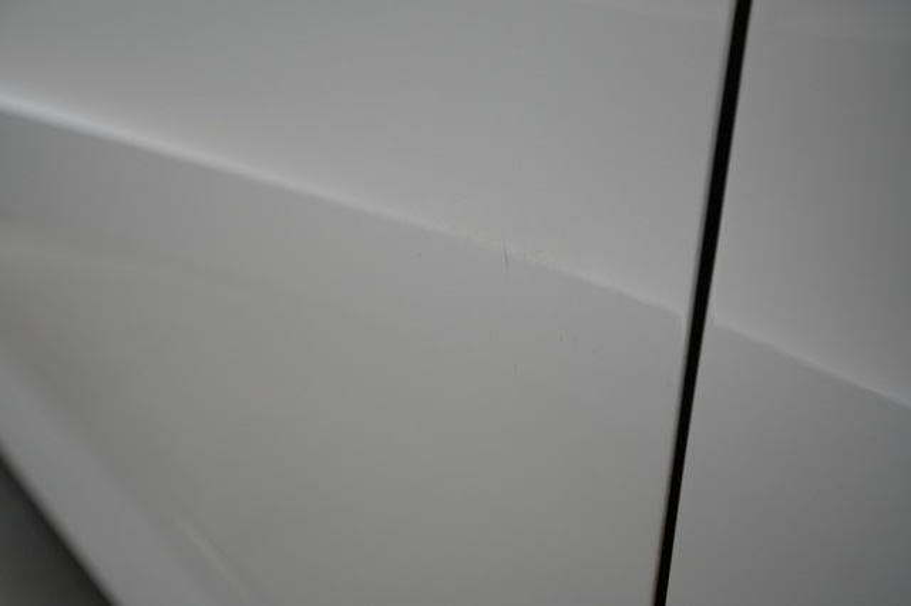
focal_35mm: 28
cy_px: 303
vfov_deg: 46.4
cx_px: 456
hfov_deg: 65.5
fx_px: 708
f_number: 4.5
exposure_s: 1/100
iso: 640
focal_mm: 28
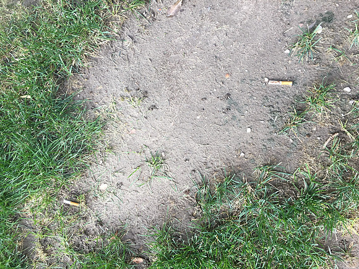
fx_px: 301
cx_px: 180
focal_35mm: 29
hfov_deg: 61.7
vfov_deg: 48.2
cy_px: 134
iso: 25
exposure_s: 1/40
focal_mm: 4.15
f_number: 2.2
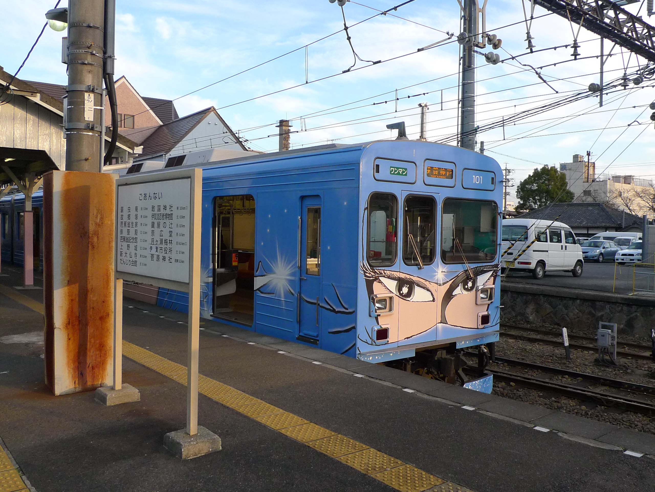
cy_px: 246
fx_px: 587
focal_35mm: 31
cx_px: 328
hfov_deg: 58.4
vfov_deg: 45.4
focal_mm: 5.1
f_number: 3.2
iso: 200
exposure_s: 1/400
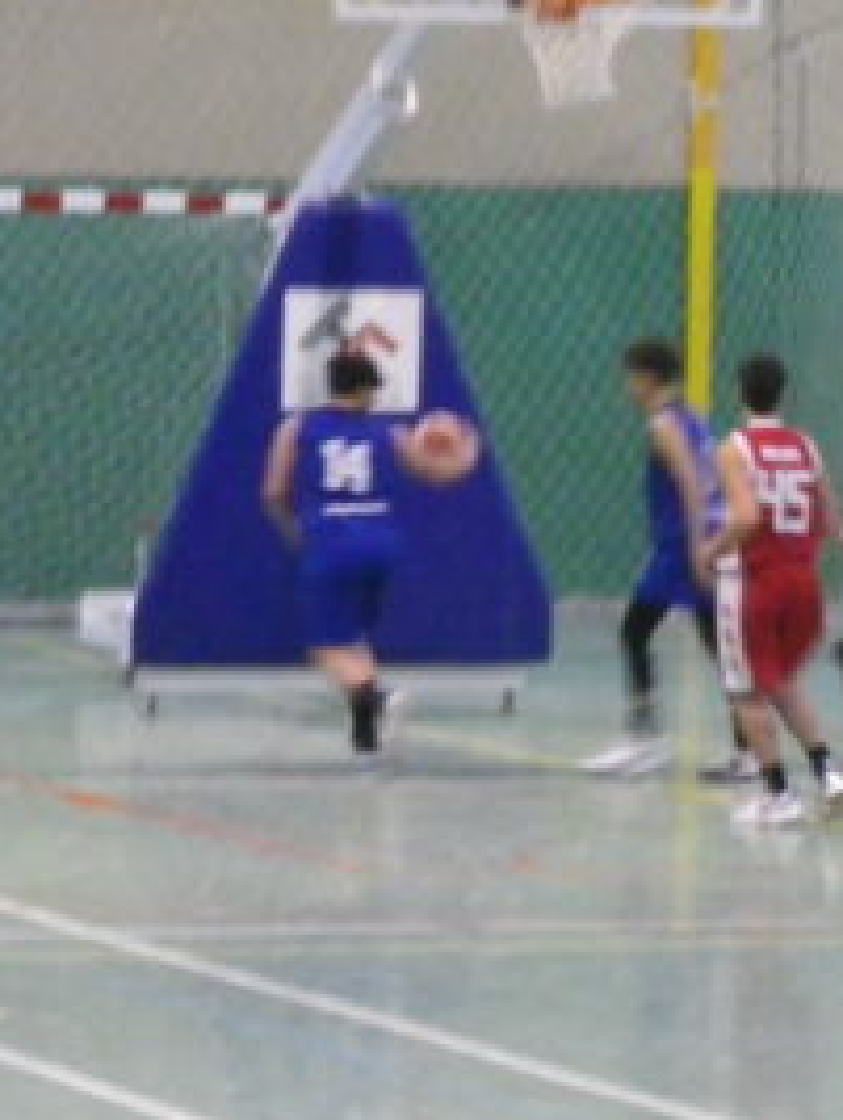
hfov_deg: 5.3
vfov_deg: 7.0
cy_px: 386
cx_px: 898
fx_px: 9135
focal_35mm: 282
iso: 800
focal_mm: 22.2
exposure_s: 1/25
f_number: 5.2
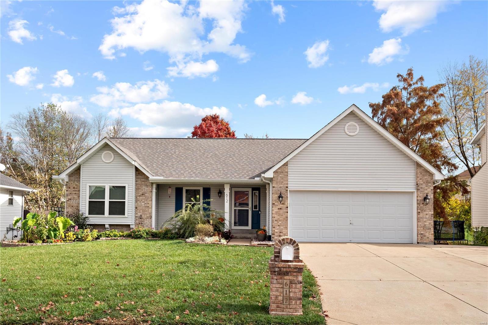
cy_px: 162
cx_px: 244
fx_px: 407
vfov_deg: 43.6
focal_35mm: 30
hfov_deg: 61.9
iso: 400
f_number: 8
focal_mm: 15
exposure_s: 1/1000
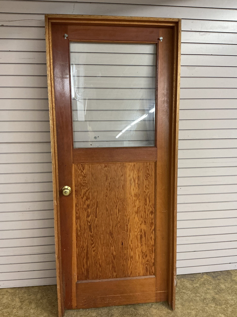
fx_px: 265
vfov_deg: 61.7
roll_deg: +0.2
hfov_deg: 48.2
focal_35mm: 29
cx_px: 118
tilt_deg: -15.4
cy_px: 158
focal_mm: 3
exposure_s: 1/60
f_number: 1.8
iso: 160
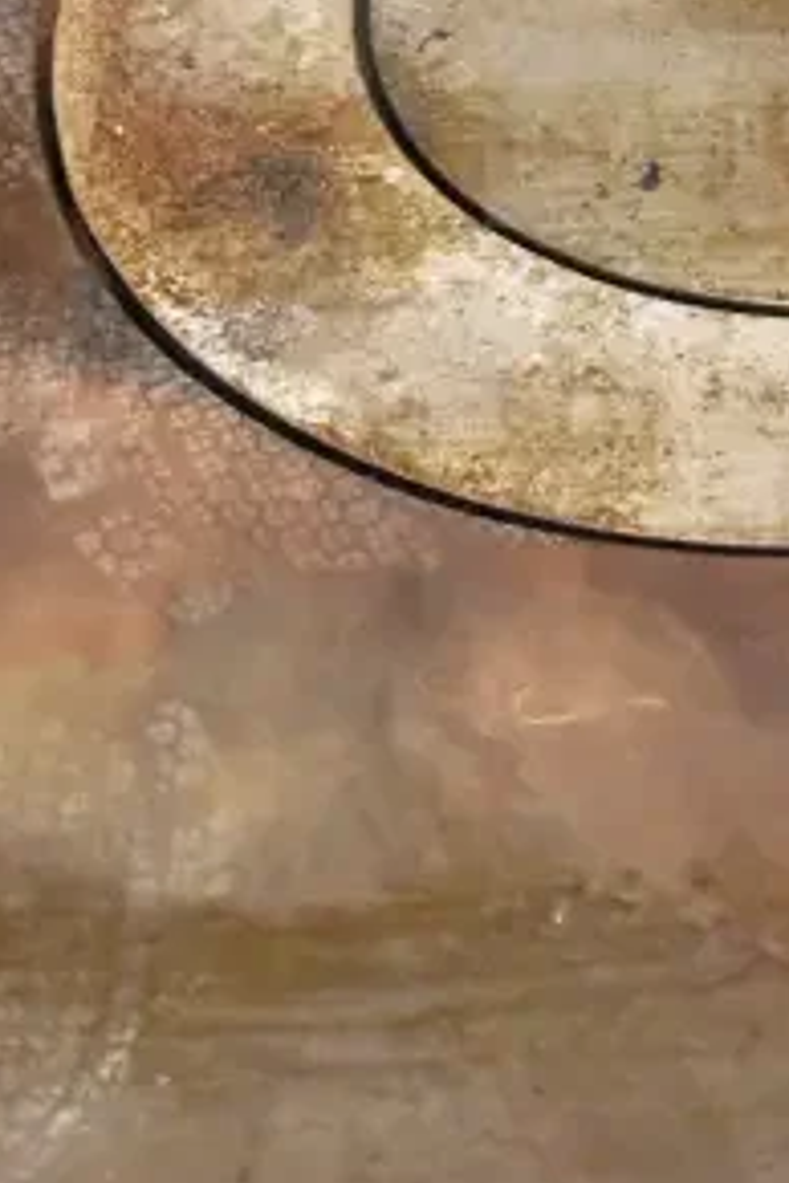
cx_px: 939
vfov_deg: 11.3
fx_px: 5884
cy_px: -96
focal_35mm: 179
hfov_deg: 7.6
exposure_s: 1/80
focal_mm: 38
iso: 6400
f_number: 4.8
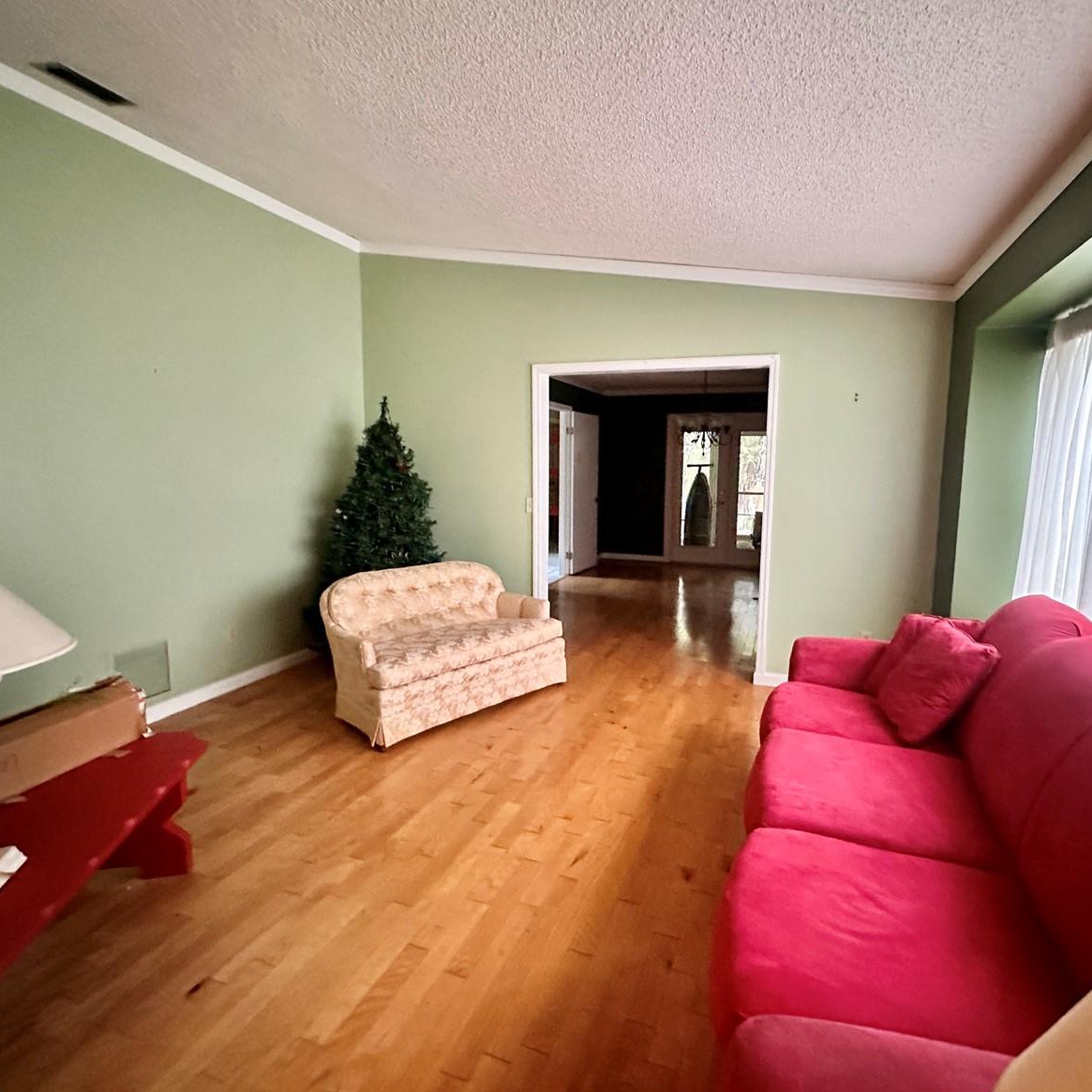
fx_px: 607
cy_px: 532
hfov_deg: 83.8
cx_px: 595
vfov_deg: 84.0
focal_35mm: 17
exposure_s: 1/30
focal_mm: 2.22
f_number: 2.2
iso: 1250
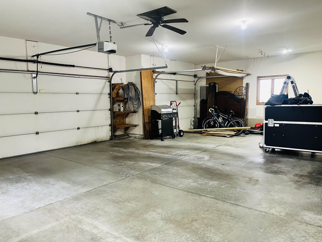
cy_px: 121
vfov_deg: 53.1
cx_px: 161
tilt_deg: -5.9
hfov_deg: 67.3
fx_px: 242
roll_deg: -0.3
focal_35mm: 26
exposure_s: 1/60
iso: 125
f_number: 1.6
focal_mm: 5.1
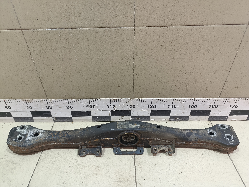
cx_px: 124
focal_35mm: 23
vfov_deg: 59.0
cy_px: 94
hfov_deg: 73.8
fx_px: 166
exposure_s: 1/100
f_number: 1.6
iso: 640
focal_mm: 6.14
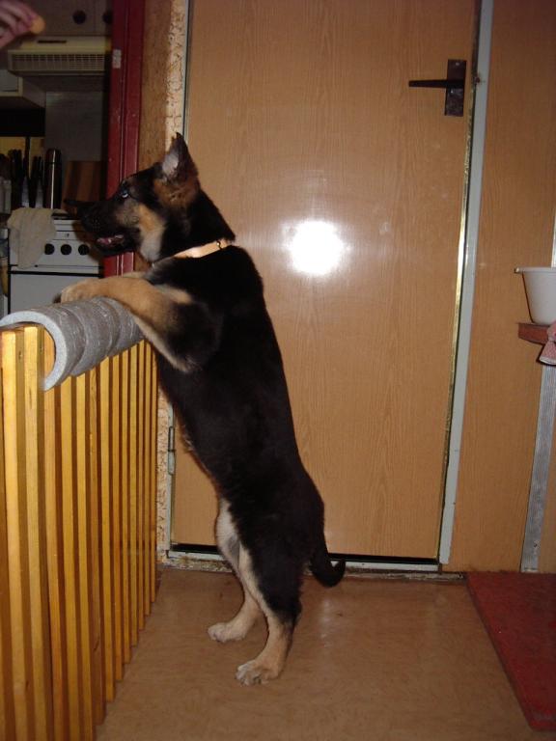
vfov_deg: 49.0
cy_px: 370
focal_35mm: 38
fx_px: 814
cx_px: 278
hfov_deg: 37.7
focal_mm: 5.8
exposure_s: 1/60
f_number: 2.6
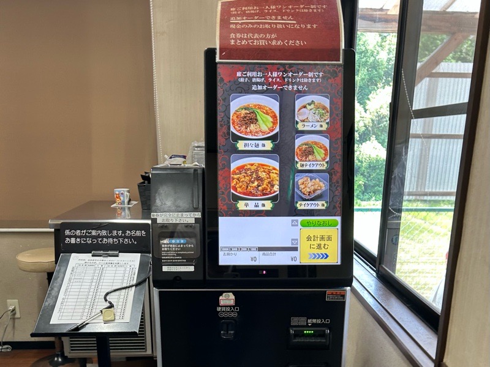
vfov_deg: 53.1
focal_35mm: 26
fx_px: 368
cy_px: 184
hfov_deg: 67.3
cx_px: 245
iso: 80
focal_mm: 5.7
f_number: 1.5
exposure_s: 1/60
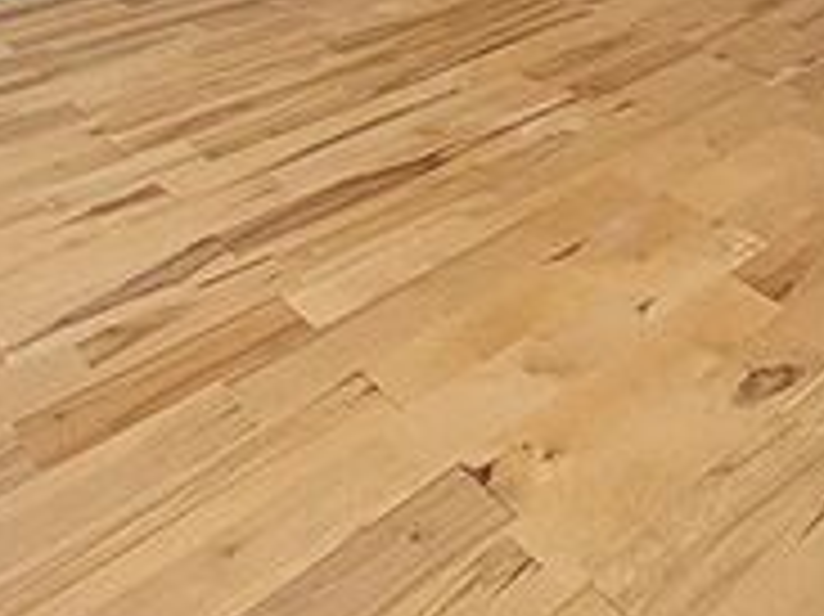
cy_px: -373
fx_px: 1094
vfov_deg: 23.3
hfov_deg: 40.5
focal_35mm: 46
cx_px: 576
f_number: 2.2
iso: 98
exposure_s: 1/120
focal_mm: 1.83
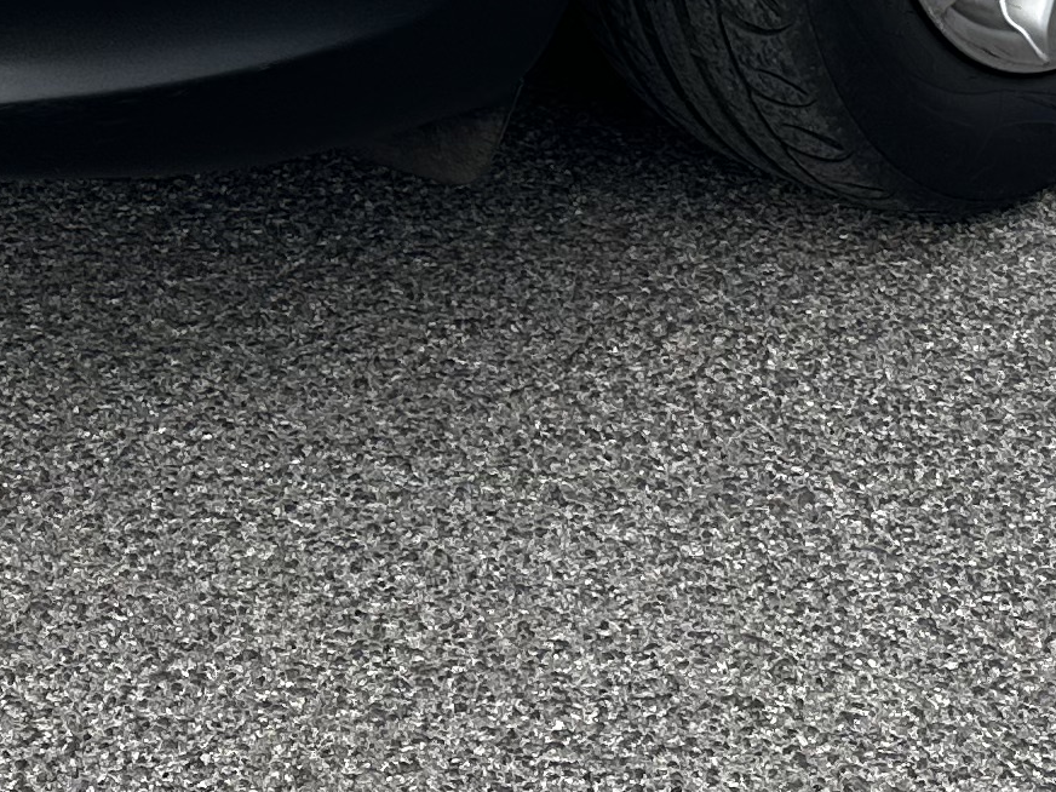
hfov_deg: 17.7
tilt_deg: -11.0
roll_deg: +1.0
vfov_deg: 11.9
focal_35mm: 111
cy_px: -794
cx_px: 684
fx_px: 3386
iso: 80
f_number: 1.78
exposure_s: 1/2882
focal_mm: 6.86
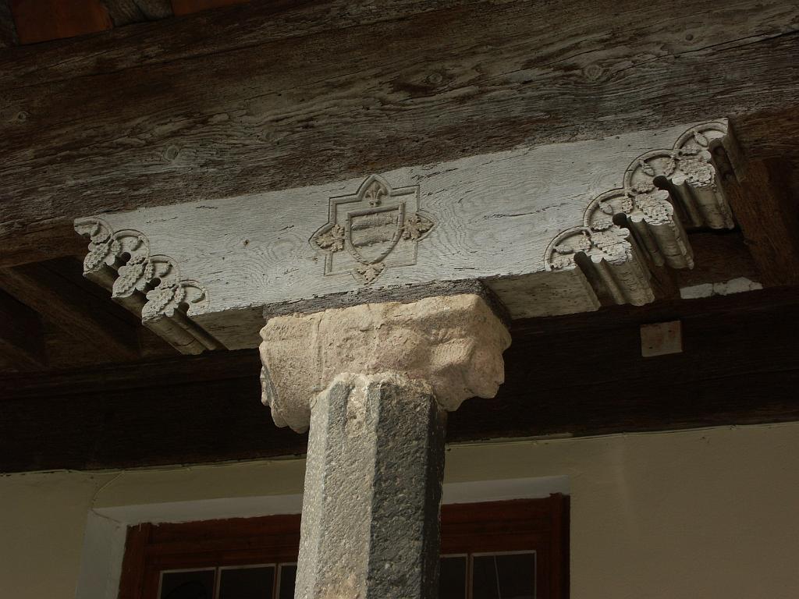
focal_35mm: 69
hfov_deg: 28.2
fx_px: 1593
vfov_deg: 21.3
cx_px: 400
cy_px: 300
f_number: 6.3
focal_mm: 17.68
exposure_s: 1/125
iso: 64
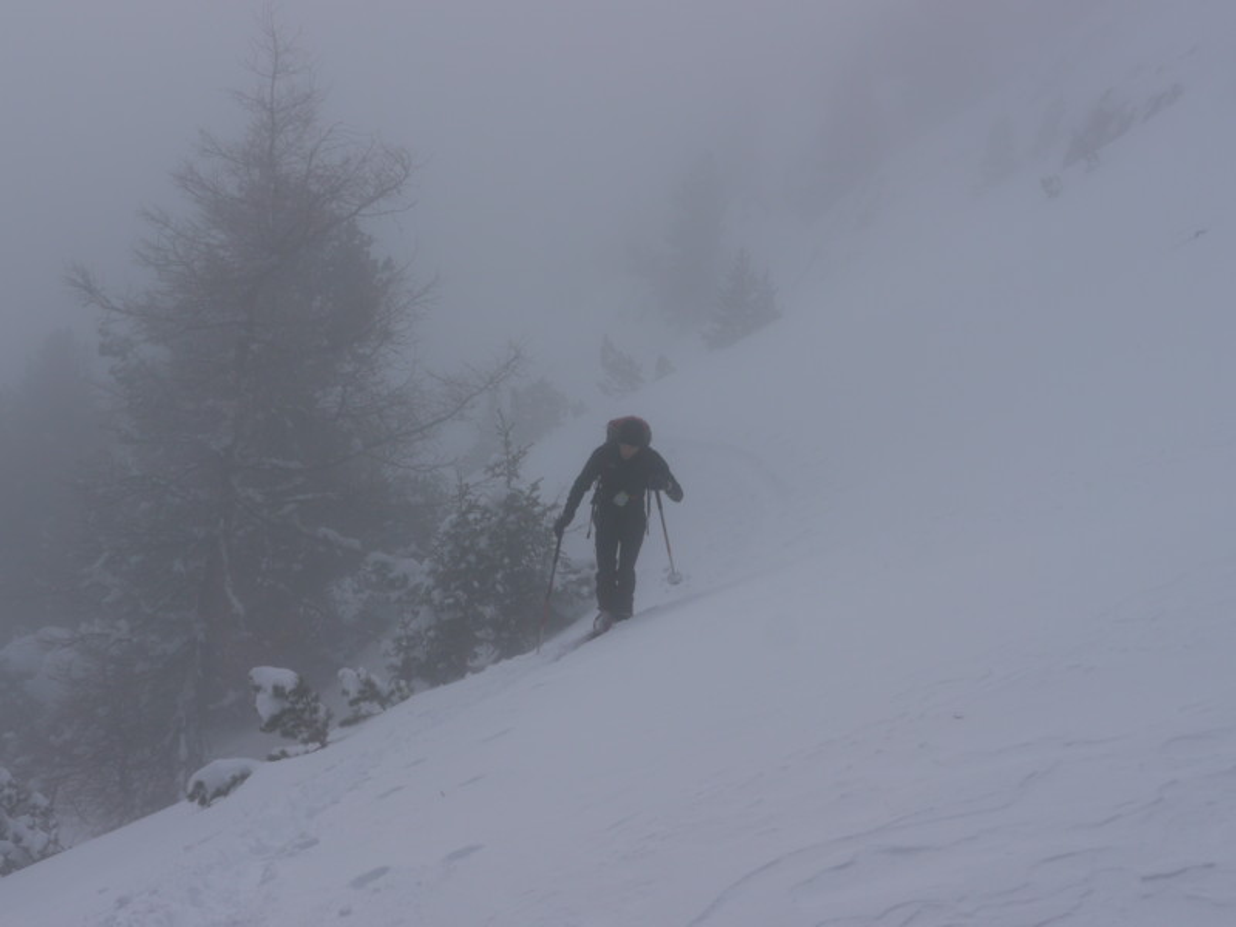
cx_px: 618
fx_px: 2285
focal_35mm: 64
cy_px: 464
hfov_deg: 30.3
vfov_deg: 22.9
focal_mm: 32
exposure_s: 1/800
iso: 100
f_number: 11
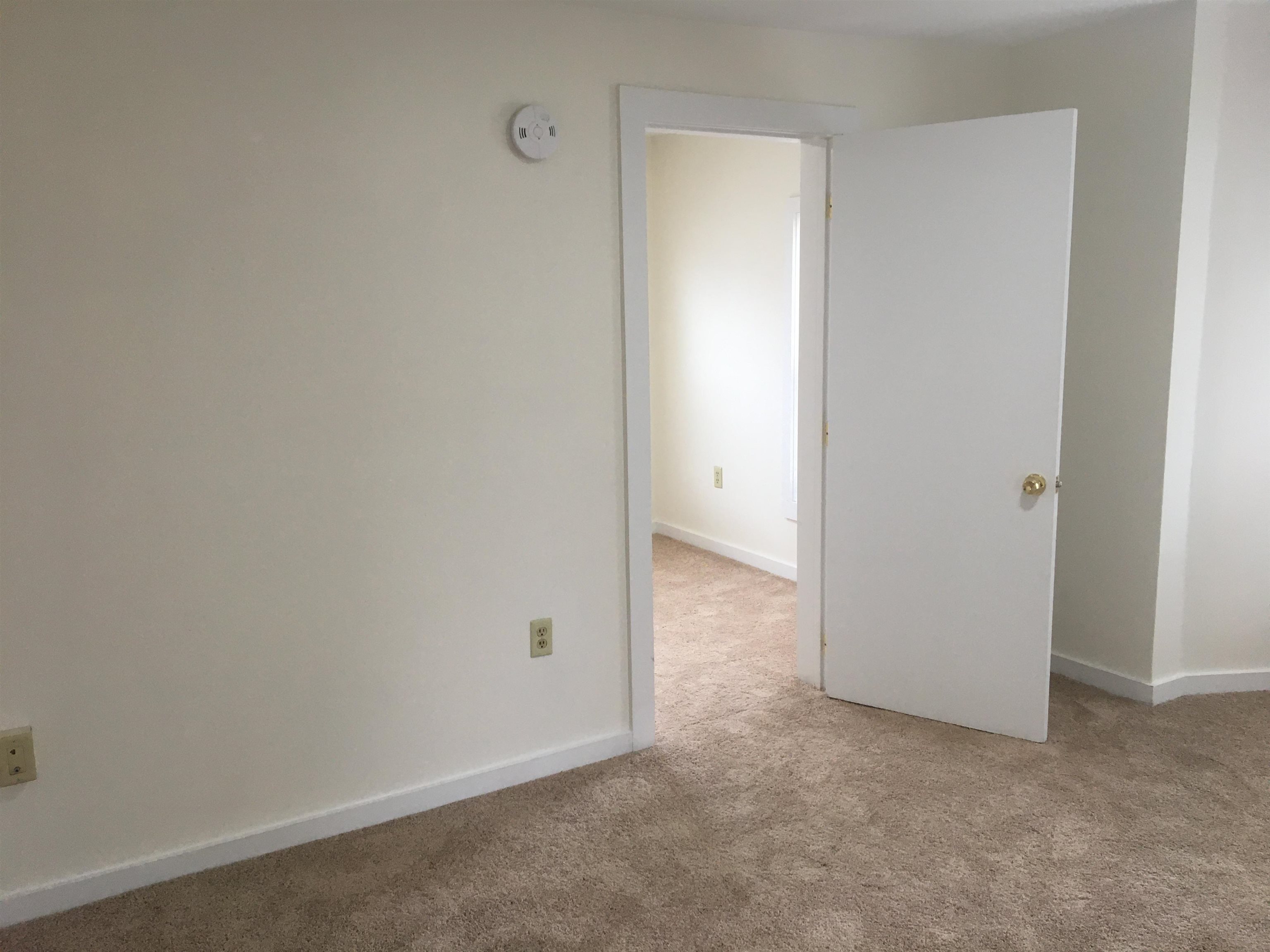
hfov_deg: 61.7
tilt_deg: -10.4
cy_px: 476
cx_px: 635
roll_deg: +1.0
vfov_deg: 48.2
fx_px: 1064
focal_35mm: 29
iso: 32
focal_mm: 4.15
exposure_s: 1/30
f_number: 2.2
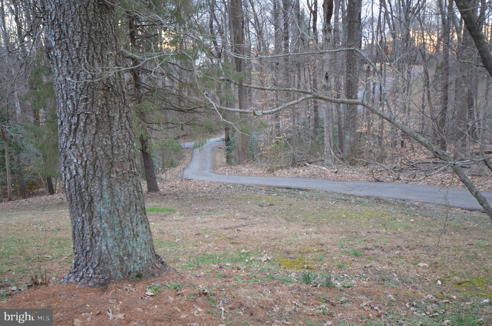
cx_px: 246
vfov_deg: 36.7
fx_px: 491
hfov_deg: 53.2
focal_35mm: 36
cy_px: 163
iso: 800
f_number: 4.5
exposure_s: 1/60
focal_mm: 24
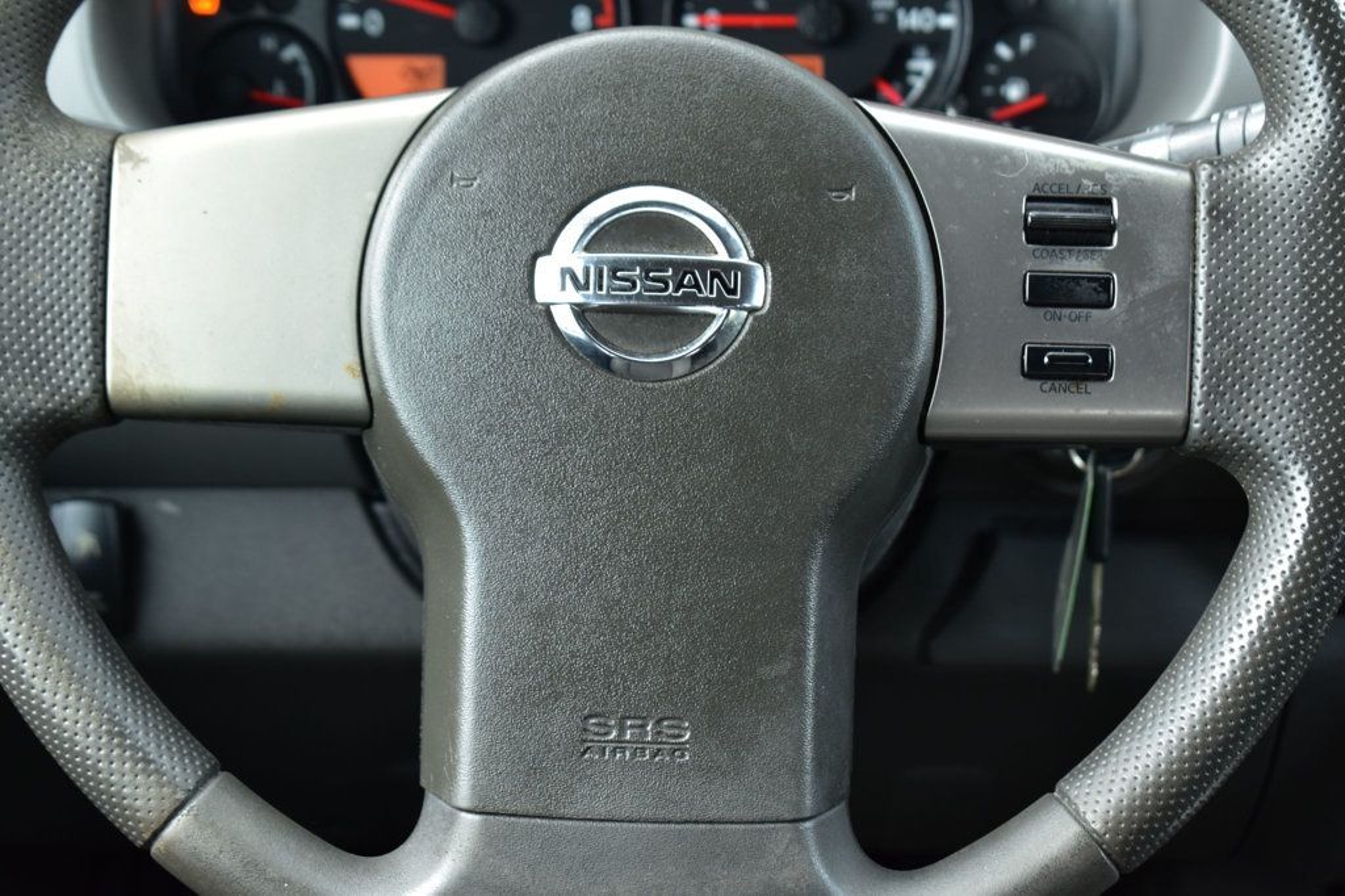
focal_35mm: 78
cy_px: 448
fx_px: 2913
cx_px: 672
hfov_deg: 26.0
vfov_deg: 17.5
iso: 400
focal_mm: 52
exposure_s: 1/25
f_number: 7.1
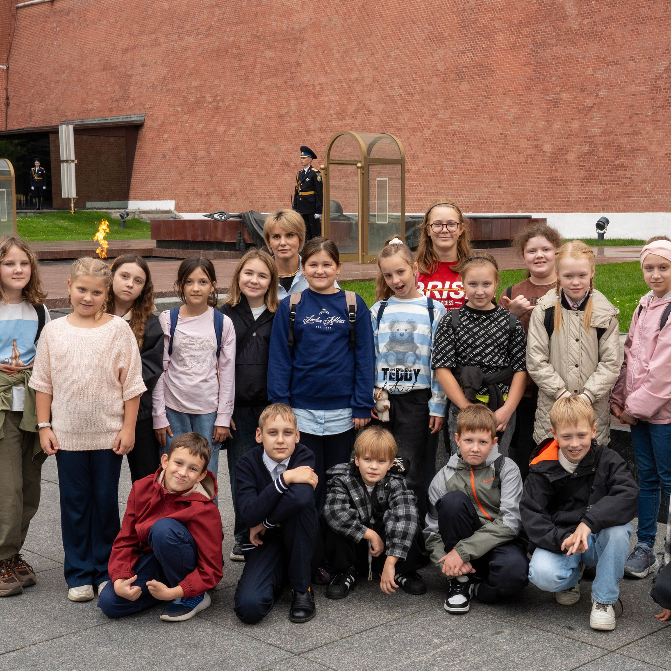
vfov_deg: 31.6
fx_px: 1184
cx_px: 408
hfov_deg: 31.5
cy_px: 349
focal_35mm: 54
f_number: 11
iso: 640
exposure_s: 1/200
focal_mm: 40
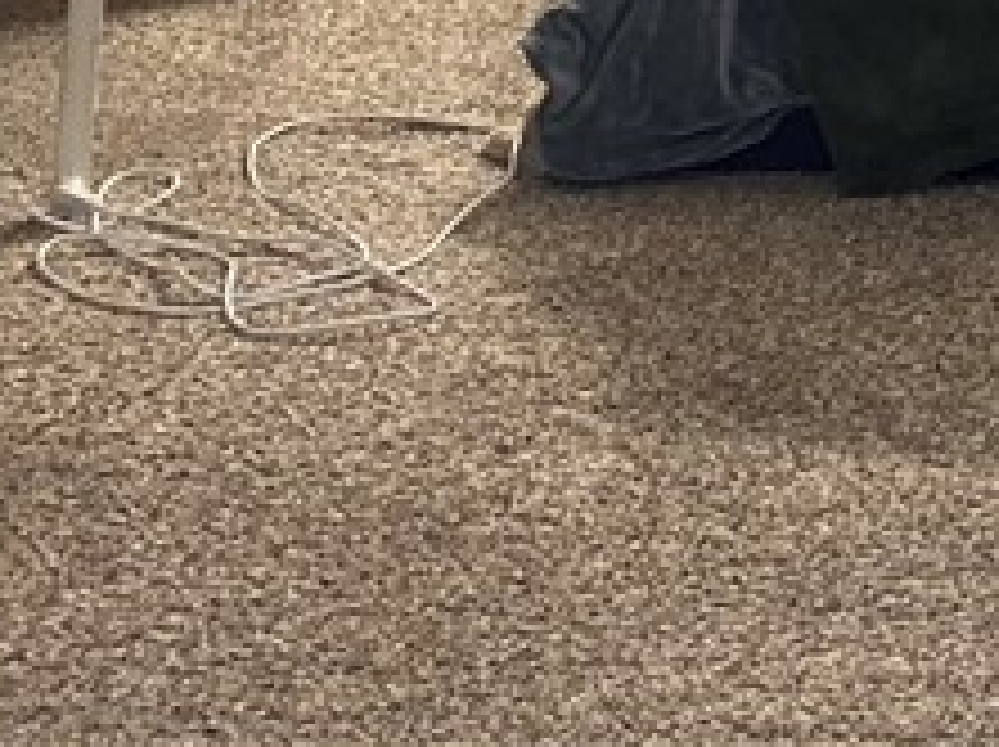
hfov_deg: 15.7
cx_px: 1233
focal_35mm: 120
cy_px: -738
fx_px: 3459
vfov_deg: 11.2
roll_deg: -3.6
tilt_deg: -1.3
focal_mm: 4.25
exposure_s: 1/60
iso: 160
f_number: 1.8
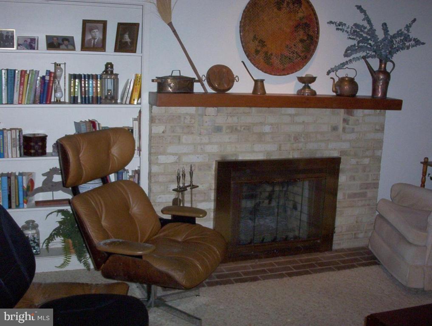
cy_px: 163
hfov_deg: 47.8
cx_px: 216
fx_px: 488
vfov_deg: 37.0
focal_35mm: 39
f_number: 4.5
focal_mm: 6
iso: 140
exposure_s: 1/30
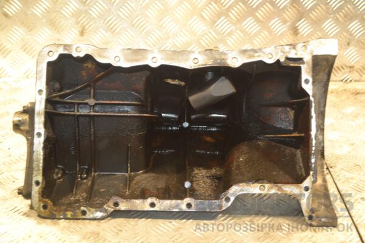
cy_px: 122
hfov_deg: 33.4
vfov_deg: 22.6
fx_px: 608
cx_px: 182
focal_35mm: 60
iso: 1250
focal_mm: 40
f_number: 5.3
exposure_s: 1/60
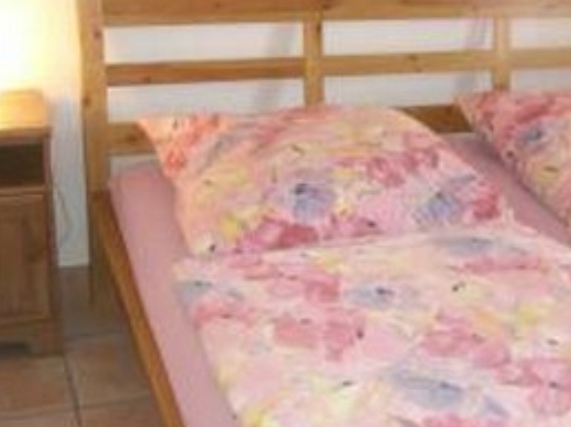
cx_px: 378
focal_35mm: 59
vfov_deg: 24.7
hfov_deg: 32.5
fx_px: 972
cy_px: 171
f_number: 2.8
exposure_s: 1/60
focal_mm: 7.9
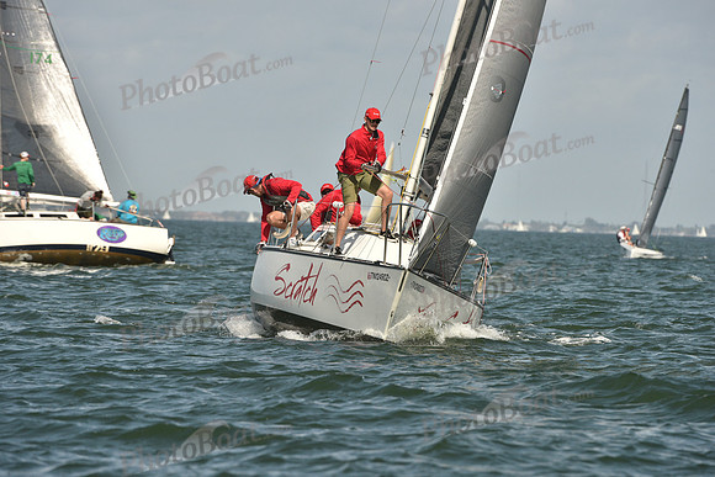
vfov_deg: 3.4
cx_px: 358
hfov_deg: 5.2
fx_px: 7946
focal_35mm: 400
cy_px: 238
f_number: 9
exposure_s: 1/1250
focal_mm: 400
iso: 400
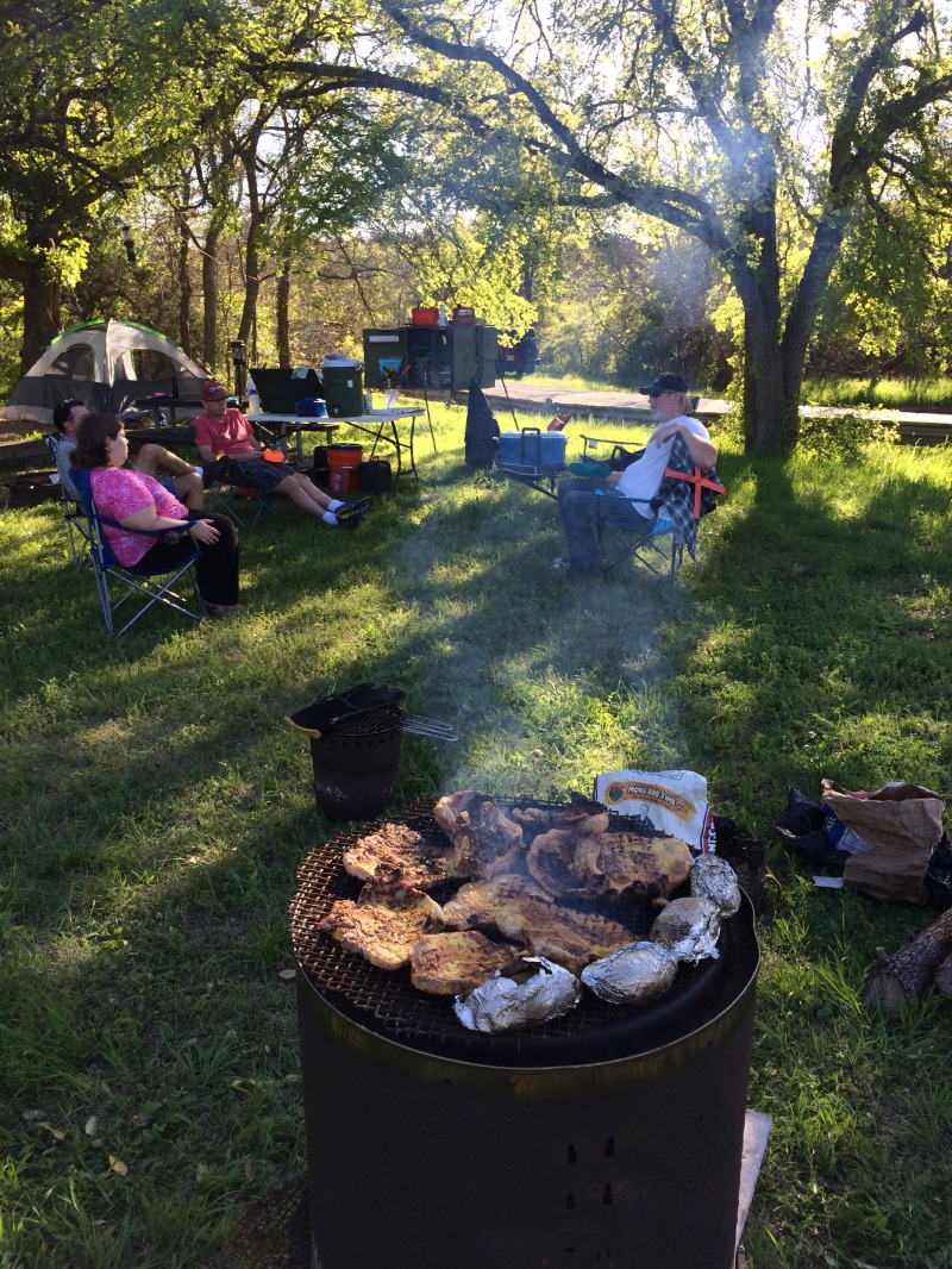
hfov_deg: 48.2
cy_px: 634
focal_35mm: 29
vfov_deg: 61.6
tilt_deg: -16.6
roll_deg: +2.1
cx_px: 476
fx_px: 1063
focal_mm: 4.15
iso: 32
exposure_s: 1/477
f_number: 2.2
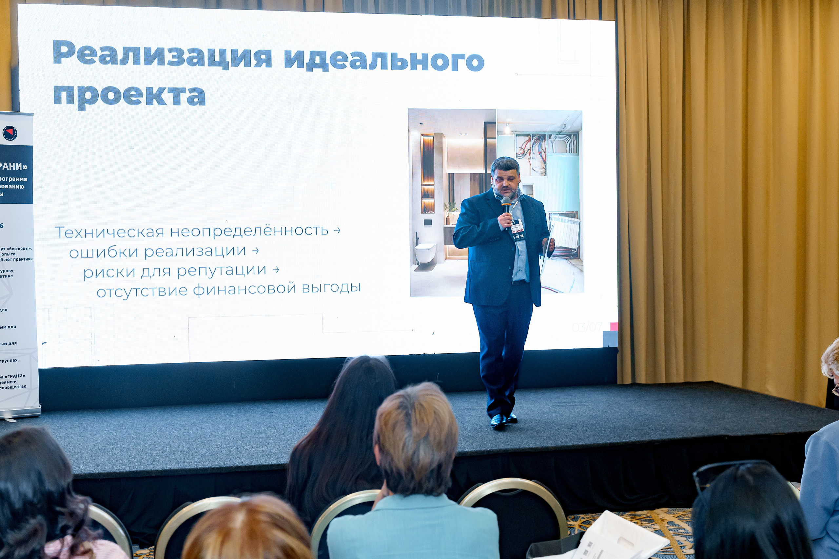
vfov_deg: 26.6
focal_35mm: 51
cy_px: 280
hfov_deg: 39.1
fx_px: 1182
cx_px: 420
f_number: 5.6
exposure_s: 1/160
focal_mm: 50
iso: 5000
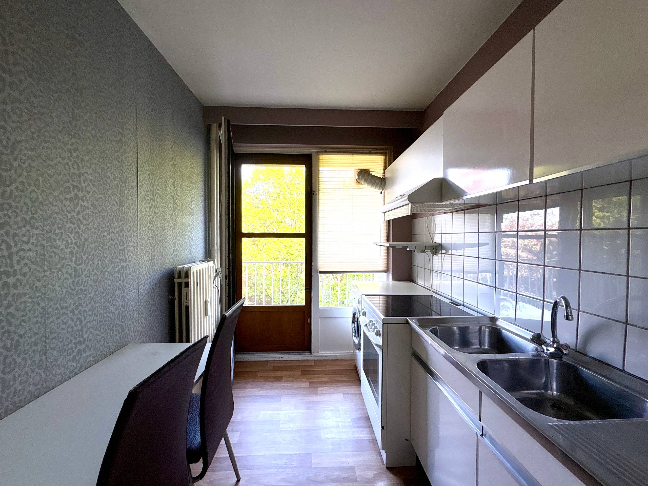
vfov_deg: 85.7
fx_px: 262
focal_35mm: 14
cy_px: 243
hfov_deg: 102.1
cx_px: 324
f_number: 2.2
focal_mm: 2.22
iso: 100
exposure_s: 1/99
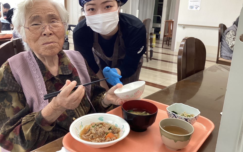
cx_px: 121
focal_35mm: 33
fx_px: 218
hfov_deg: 58.2
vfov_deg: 38.2
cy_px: 66
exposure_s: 1/60
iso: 100
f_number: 2.4
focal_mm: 3.3
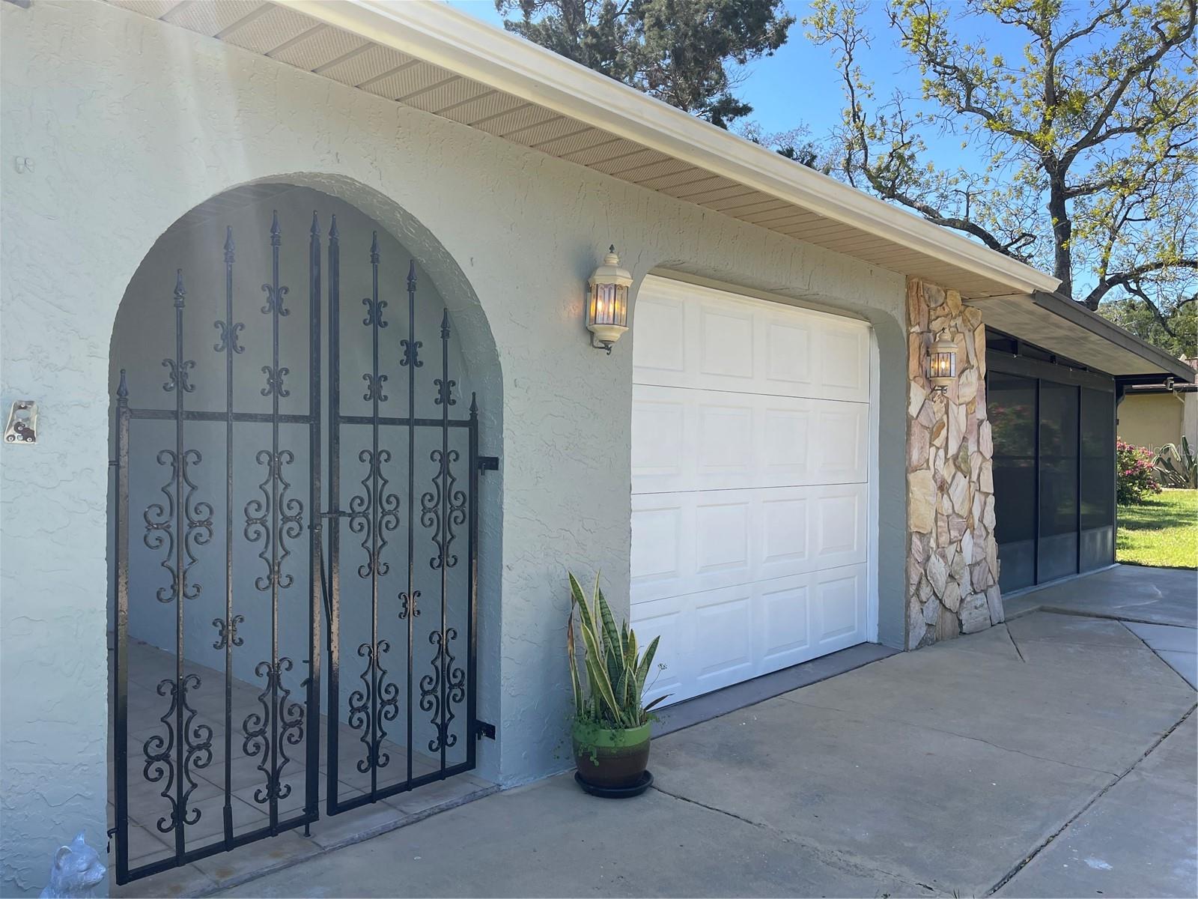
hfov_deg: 69.4
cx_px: 599
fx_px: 865
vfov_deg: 54.9
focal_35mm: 25
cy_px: 450
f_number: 1.6
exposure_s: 1/1188
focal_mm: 5.1
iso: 32
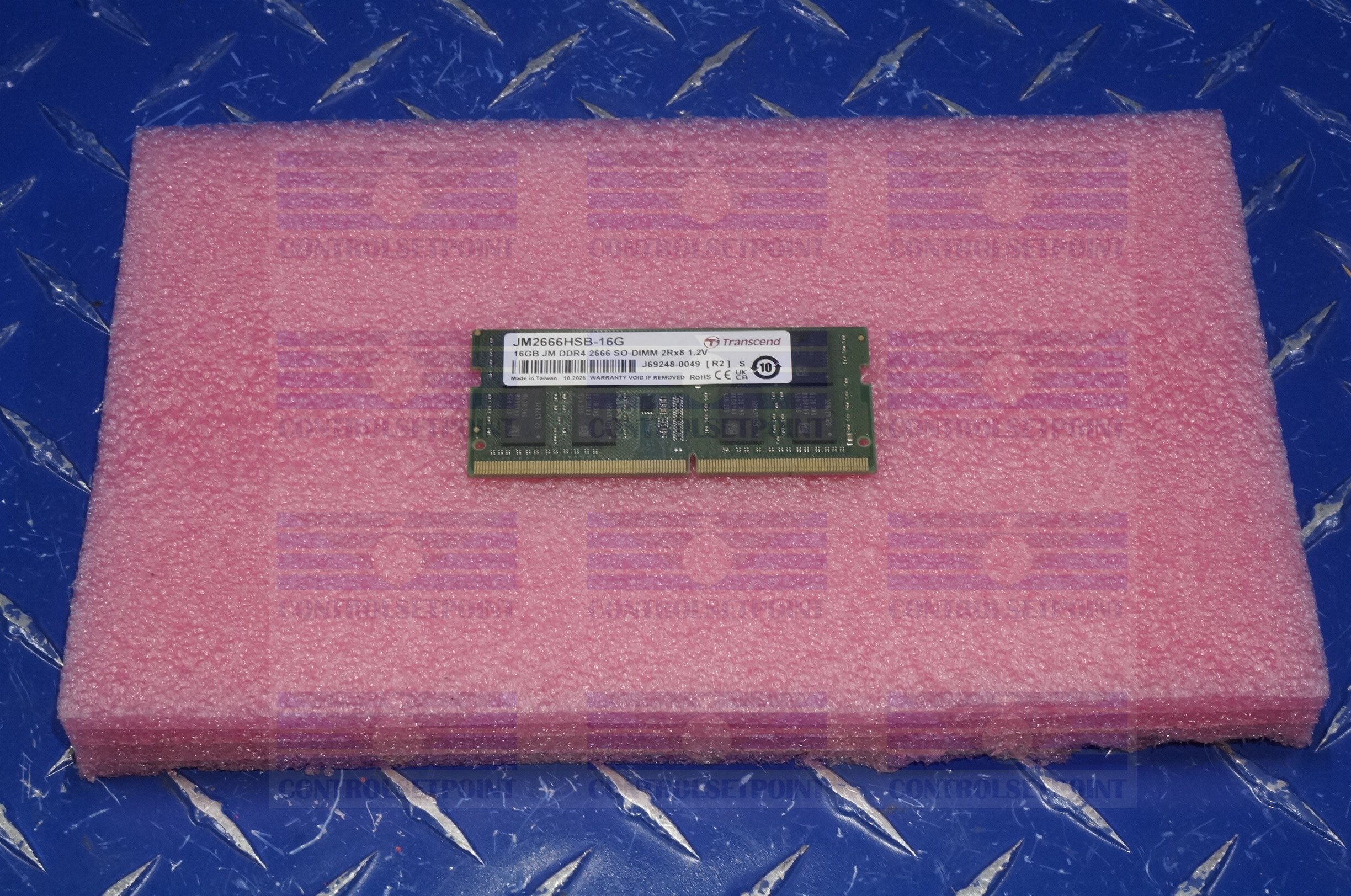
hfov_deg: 31.9
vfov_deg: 21.5
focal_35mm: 63
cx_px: 676
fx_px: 2361
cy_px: 448
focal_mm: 42
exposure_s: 1/15
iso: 800
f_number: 20
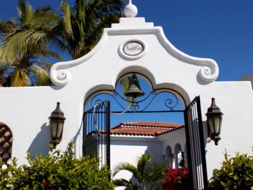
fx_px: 285
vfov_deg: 36.8
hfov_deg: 47.9
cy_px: 98
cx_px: 128
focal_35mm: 39
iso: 80
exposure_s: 1/640
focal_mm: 6.2
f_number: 2.8
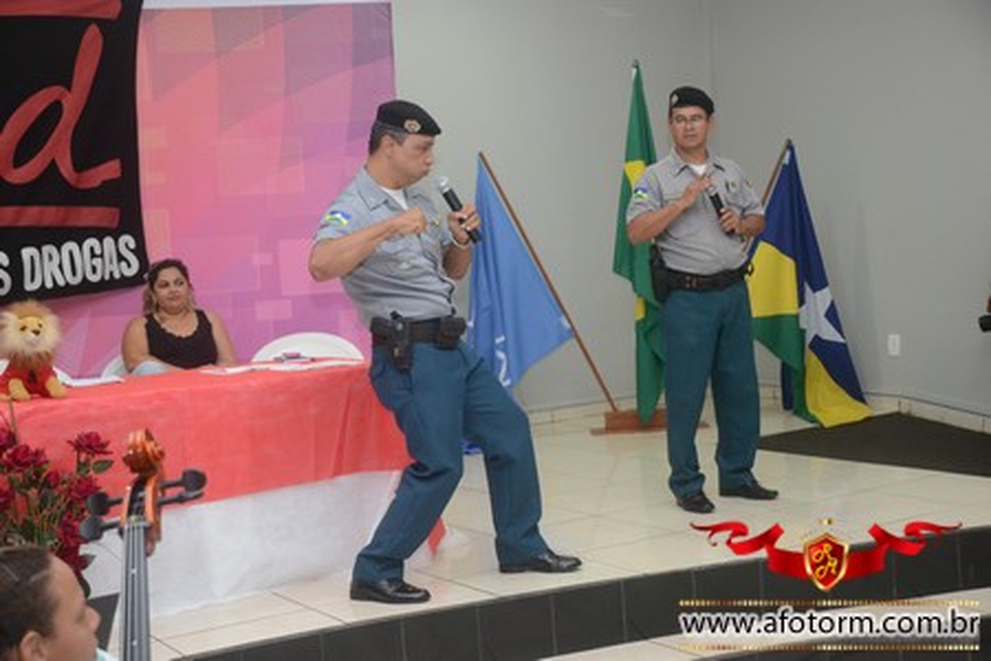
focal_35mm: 52
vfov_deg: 25.8
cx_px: 496
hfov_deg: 37.9
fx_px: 1445
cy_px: 330
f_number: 4.2
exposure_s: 1/125
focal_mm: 35
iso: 1600
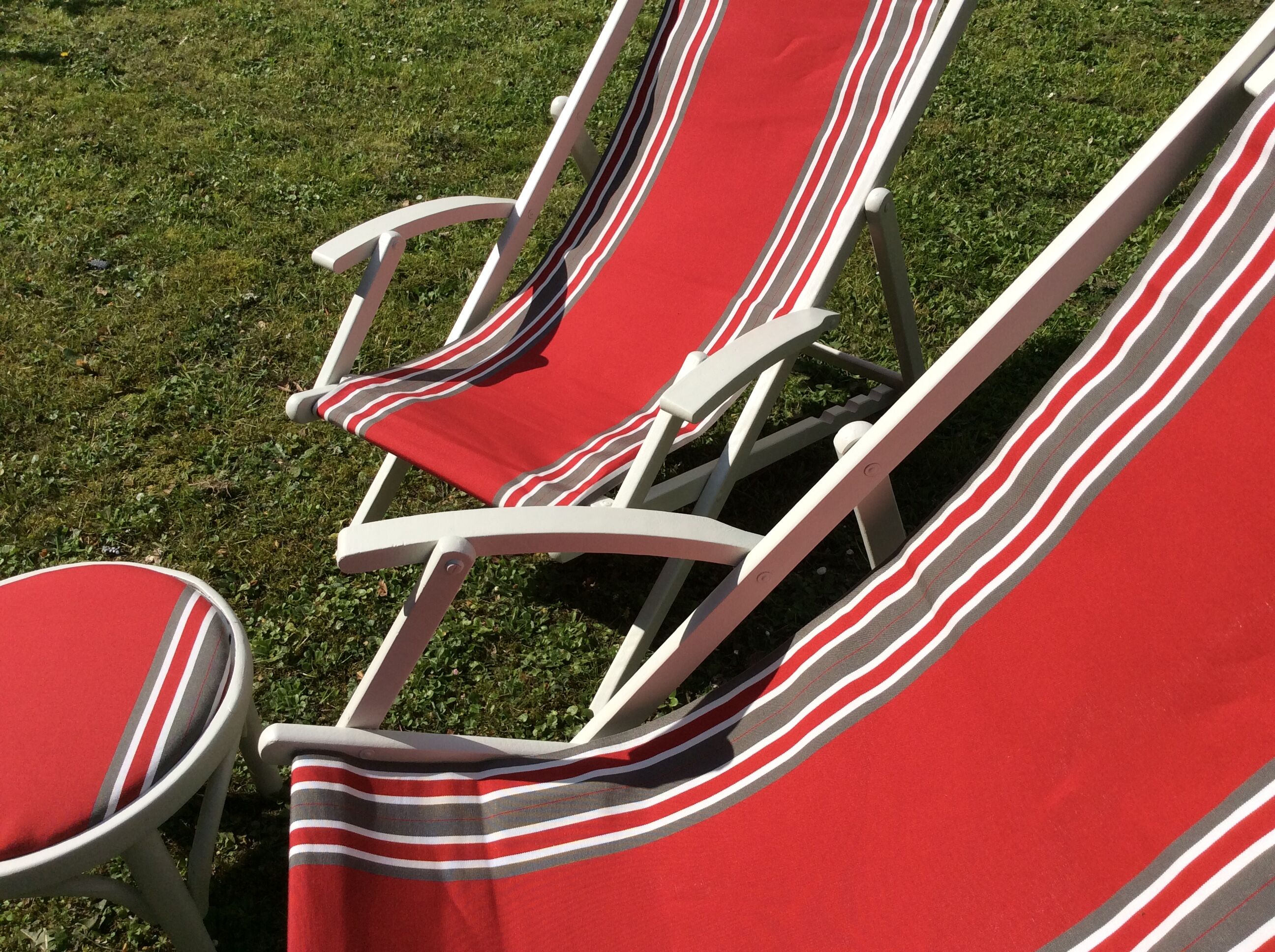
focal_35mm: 32
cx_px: 638
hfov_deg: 56.9
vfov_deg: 44.1
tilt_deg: -40.2
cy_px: 476
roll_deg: +0.7
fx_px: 1177
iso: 32
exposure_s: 1/2045
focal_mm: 3.3
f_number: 2.4
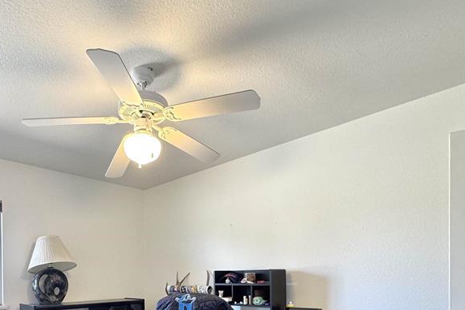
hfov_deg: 68.0
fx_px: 336
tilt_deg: -1.1
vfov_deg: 44.5
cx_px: 166
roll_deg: +0.7
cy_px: 286
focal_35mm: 26
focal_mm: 2.22
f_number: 2.2
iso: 200
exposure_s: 1/60
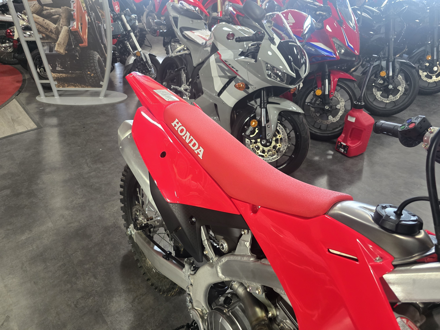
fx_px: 292
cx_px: 220
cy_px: 165
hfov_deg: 73.9
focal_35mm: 23
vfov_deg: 58.9
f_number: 1.7
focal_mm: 6.3
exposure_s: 1/120
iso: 640
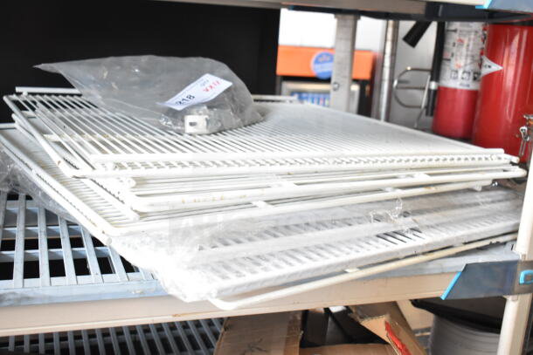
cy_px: 178
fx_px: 622
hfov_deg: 46.4
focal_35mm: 42
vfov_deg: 31.9
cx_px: 266
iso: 1600
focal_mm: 28
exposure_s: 1/100
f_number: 5
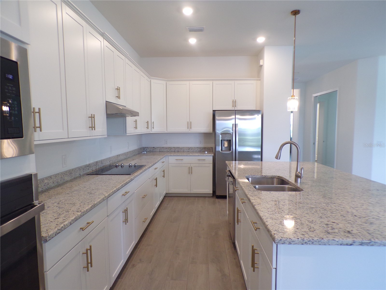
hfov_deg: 71.6
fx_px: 268
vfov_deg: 56.8
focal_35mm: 24
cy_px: 145
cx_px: 193
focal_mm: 4.3
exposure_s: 1/34
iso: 184
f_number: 3
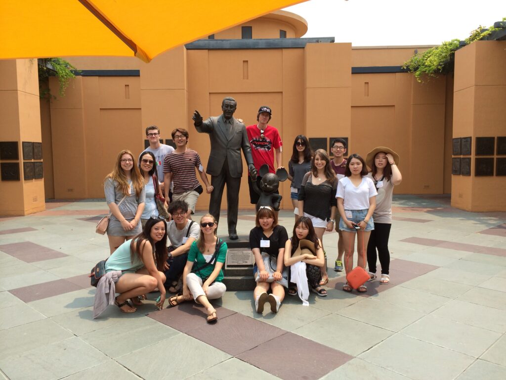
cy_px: 190
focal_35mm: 30
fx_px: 439
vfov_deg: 46.8
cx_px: 253
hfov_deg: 60.0
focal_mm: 4.12
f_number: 2.2
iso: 40
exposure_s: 1/1244
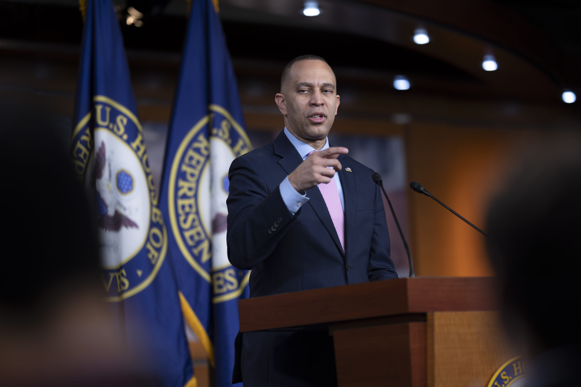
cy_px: 194
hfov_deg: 15.2
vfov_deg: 10.2
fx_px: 2179
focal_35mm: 135
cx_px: 290
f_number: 1.8
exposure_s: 1/400
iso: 800
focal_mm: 135
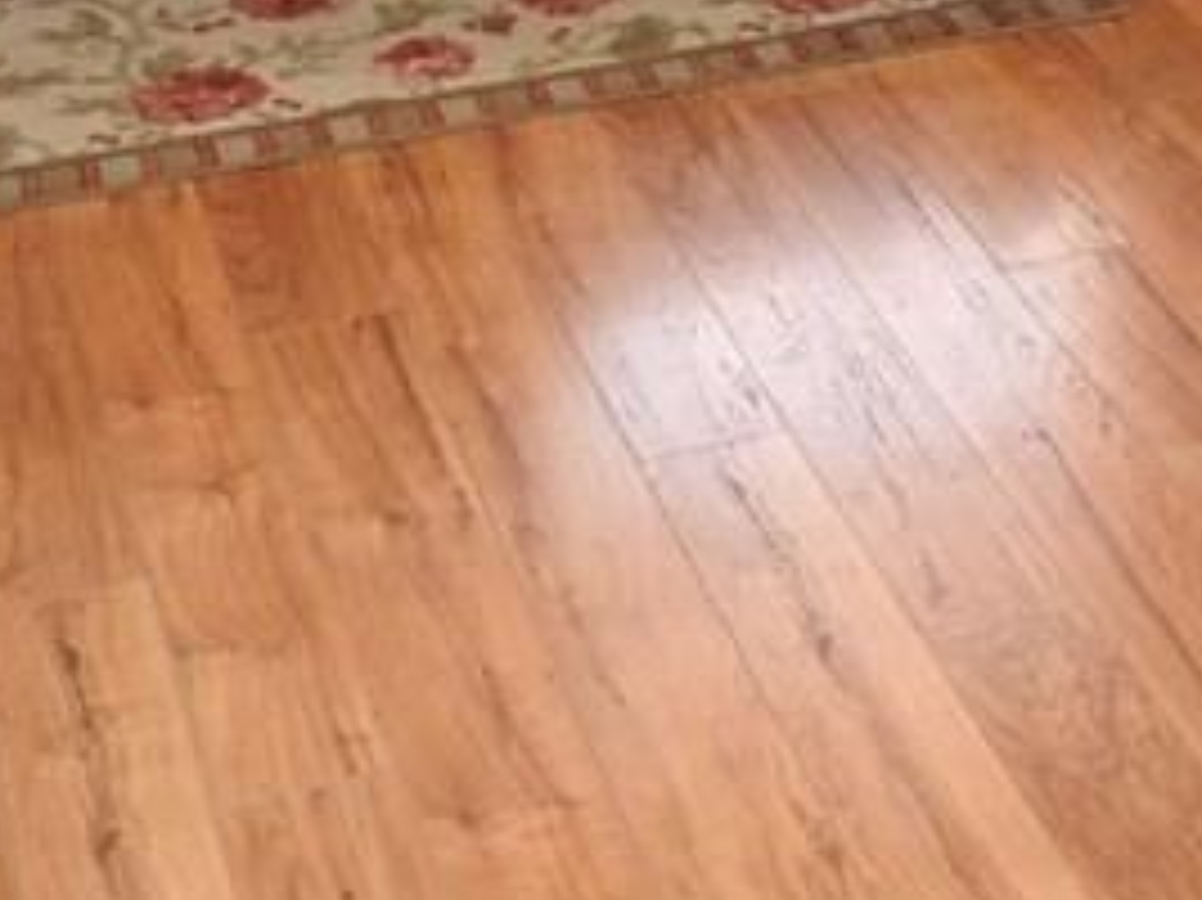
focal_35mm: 92
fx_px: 3193
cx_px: 1094
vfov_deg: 14.6
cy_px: -585
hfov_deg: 20.8
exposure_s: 1/50
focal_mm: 4.3
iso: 140
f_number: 3.3
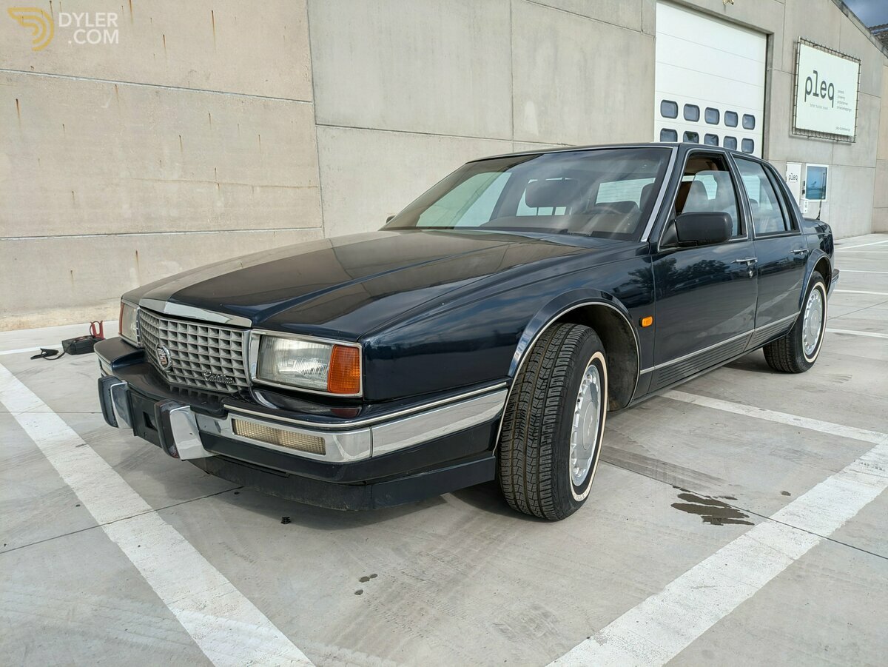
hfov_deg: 69.4
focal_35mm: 25
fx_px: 642
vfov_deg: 54.9
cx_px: 444
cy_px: 334
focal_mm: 5.43
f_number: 1.89
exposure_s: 1/1340
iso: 41
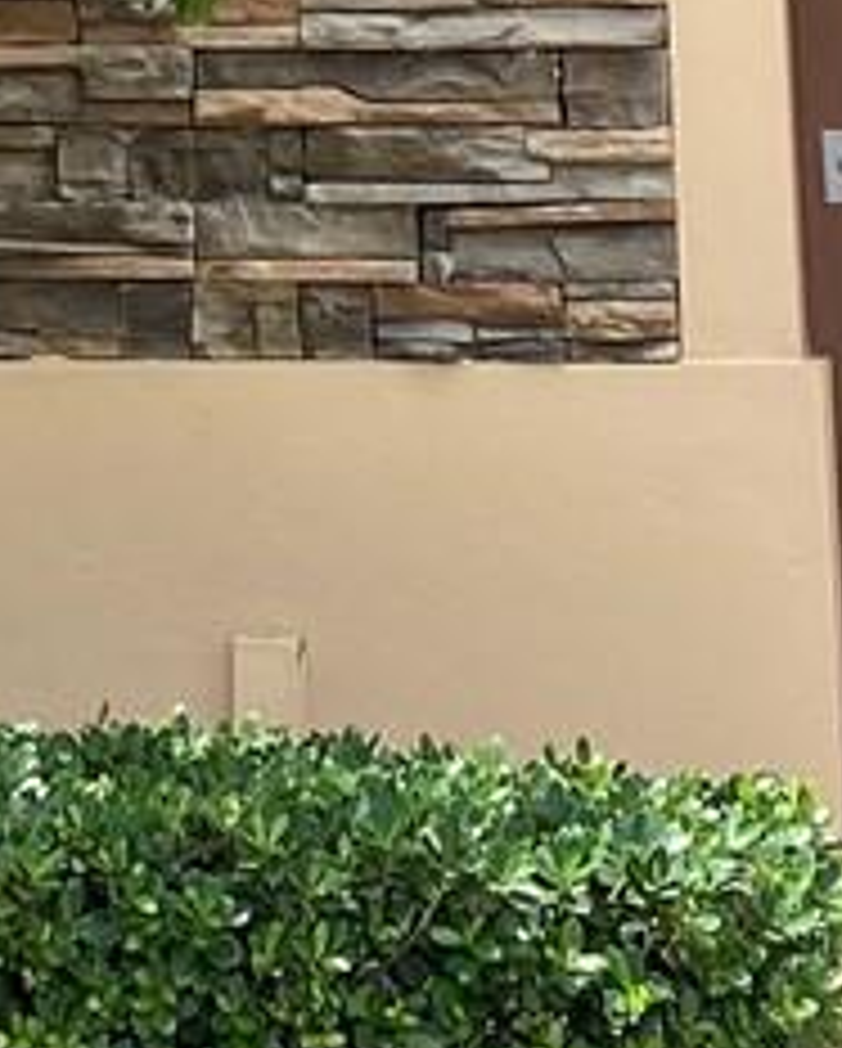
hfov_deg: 8.8
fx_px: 5409
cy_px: -1075
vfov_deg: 10.2
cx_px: -113
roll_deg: -0.5
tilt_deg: +13.4
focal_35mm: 174
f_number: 1.8
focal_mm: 4.25
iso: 32
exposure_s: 1/1258
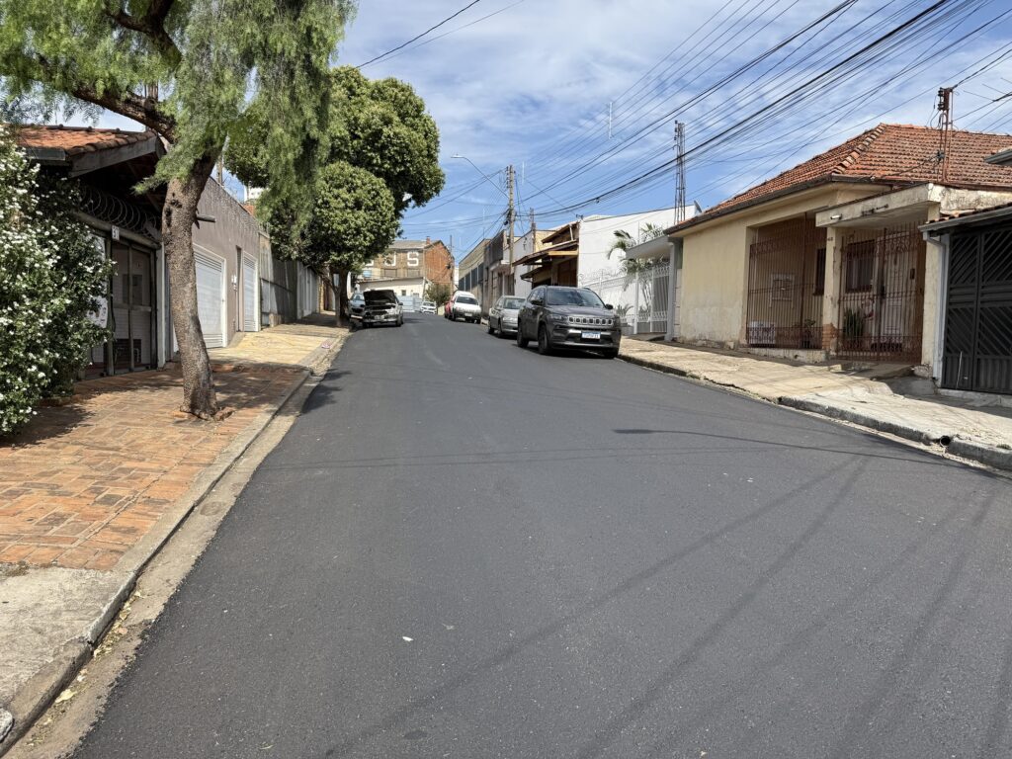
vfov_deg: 56.8
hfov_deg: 71.6
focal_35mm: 24
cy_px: 380
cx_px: 506
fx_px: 702
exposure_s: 1/3425
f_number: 1.78
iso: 80
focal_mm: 6.76
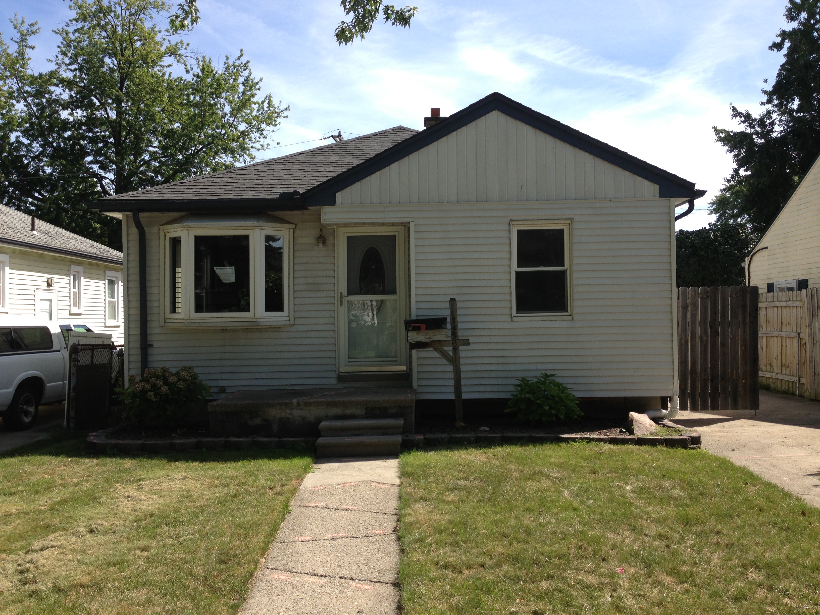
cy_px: 308
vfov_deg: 42.9
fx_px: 782
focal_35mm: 33
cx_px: 410
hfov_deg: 55.4
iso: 50
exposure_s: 1/1063
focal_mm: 4.13
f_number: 2.4
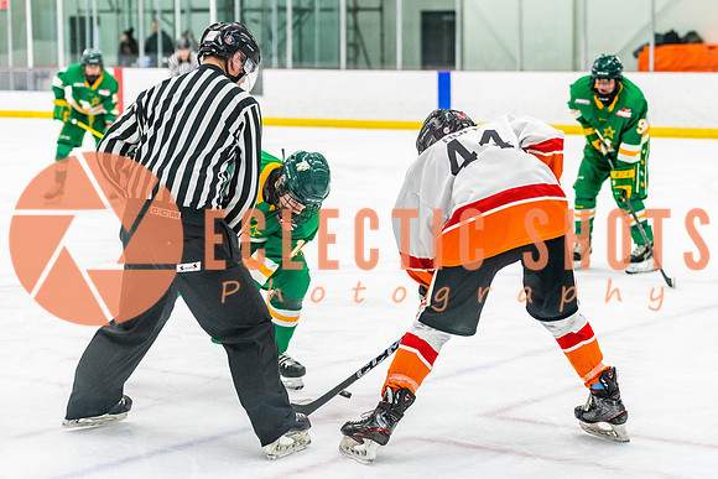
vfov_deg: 15.1
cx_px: 449
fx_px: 1800
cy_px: 182
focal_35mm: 90
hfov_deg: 22.5
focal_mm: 70
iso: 2000
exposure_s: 1/640
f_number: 2.8
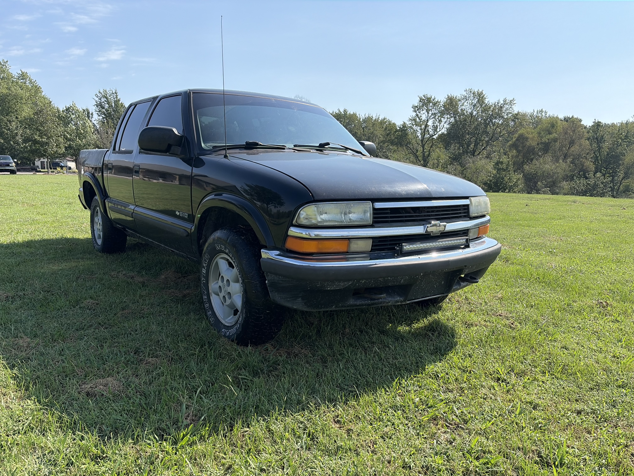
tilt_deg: -6.8
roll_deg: +0.2
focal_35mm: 26
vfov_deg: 53.1
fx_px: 476
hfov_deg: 67.3
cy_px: 238
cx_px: 317
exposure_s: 1/3125
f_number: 1.6
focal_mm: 5.96
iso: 64
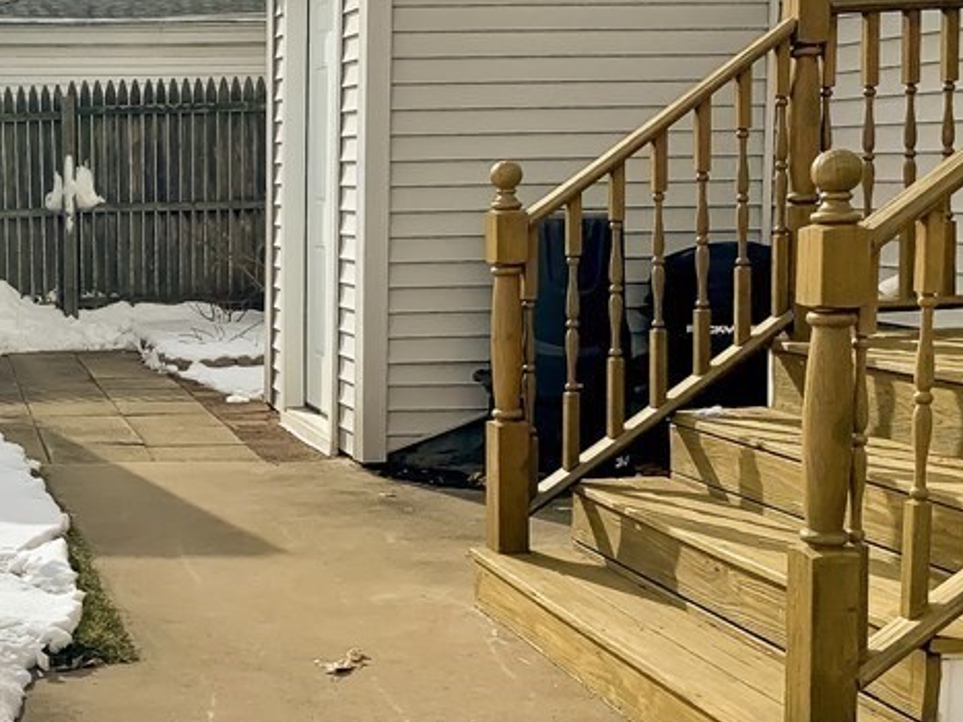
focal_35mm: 57
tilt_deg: -4.8
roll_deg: +1.0
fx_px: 1585
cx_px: 16
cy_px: 357
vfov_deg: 25.6
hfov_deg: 31.4
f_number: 1.8
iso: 25
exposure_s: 1/4902
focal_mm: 4.25
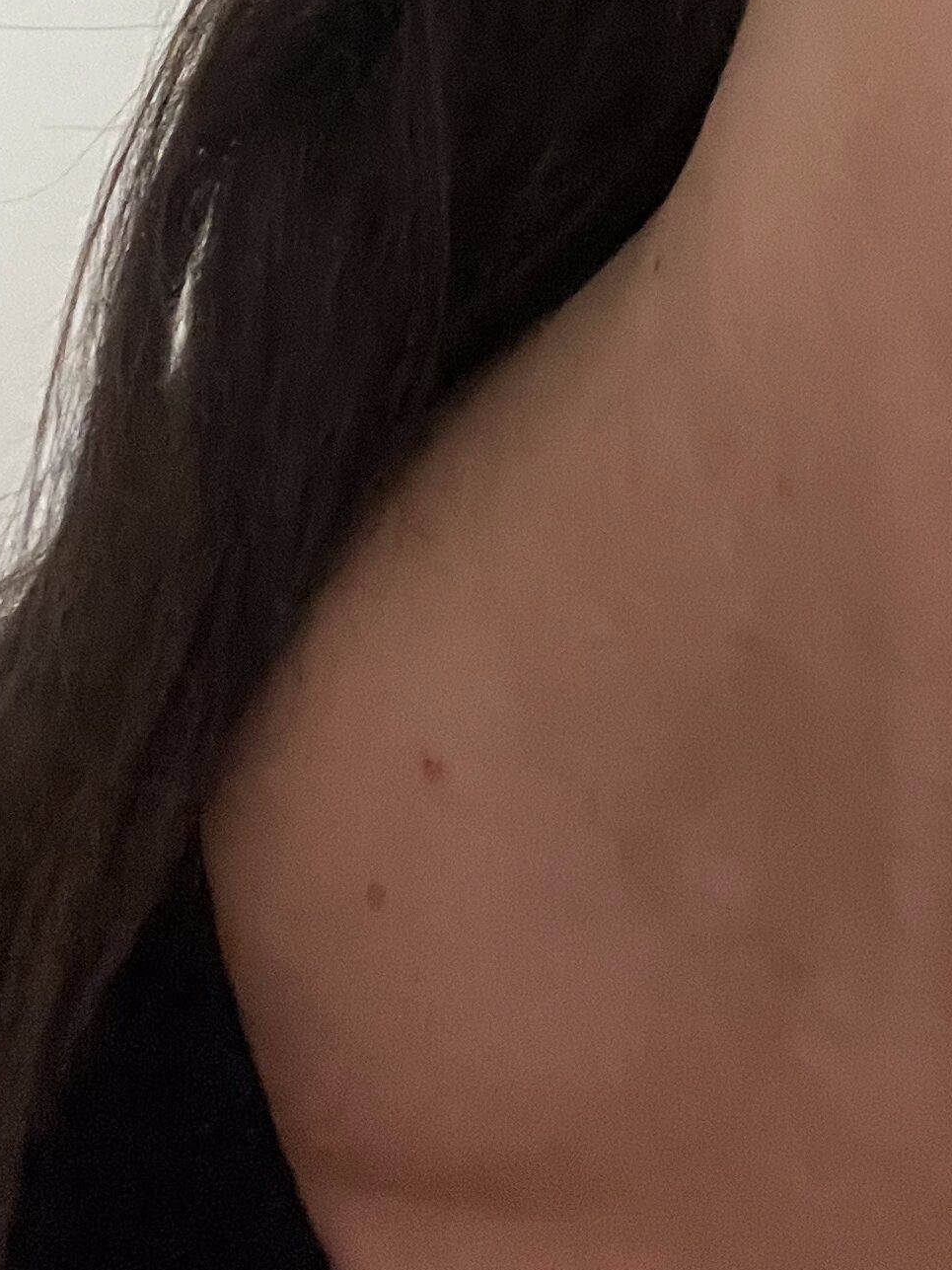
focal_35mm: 72
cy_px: -160
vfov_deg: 25.0
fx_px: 2641
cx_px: 802
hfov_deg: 20.1
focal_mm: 2.71
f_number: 2.2
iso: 800
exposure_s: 1/23
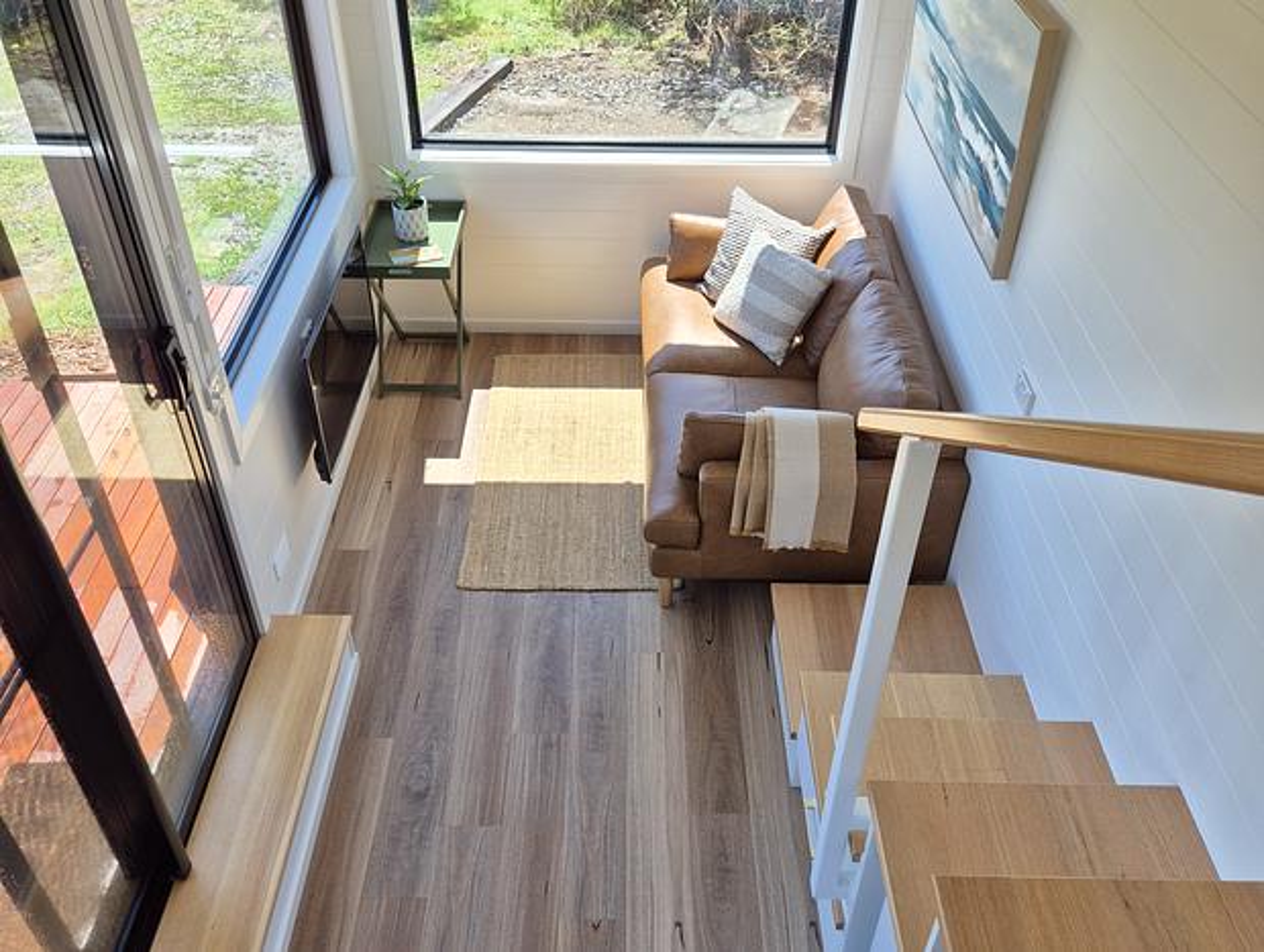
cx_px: 632
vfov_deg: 59.0
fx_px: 841
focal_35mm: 23
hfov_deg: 73.8
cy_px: 476
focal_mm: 5.4
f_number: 1.8
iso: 25
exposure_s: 1/324
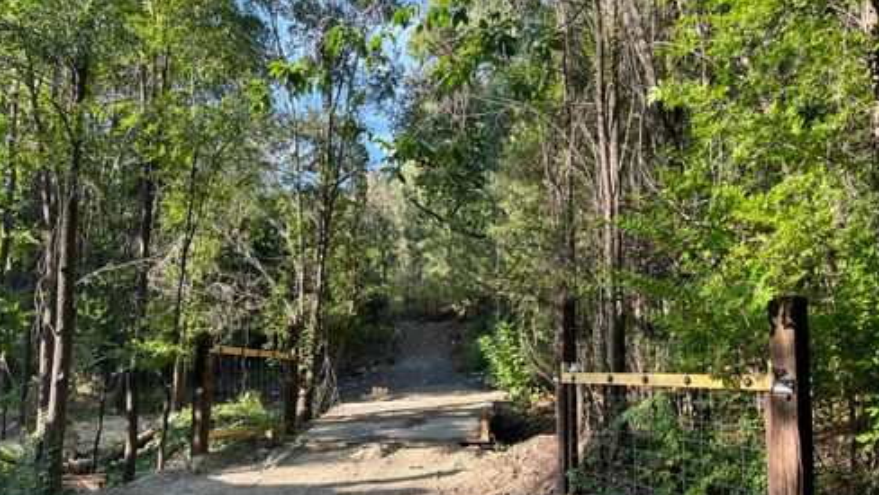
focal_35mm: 29
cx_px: 441
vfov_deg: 40.0
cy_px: 307
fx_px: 676
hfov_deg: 66.0
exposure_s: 1/220
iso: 40
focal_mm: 5.1
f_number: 1.6
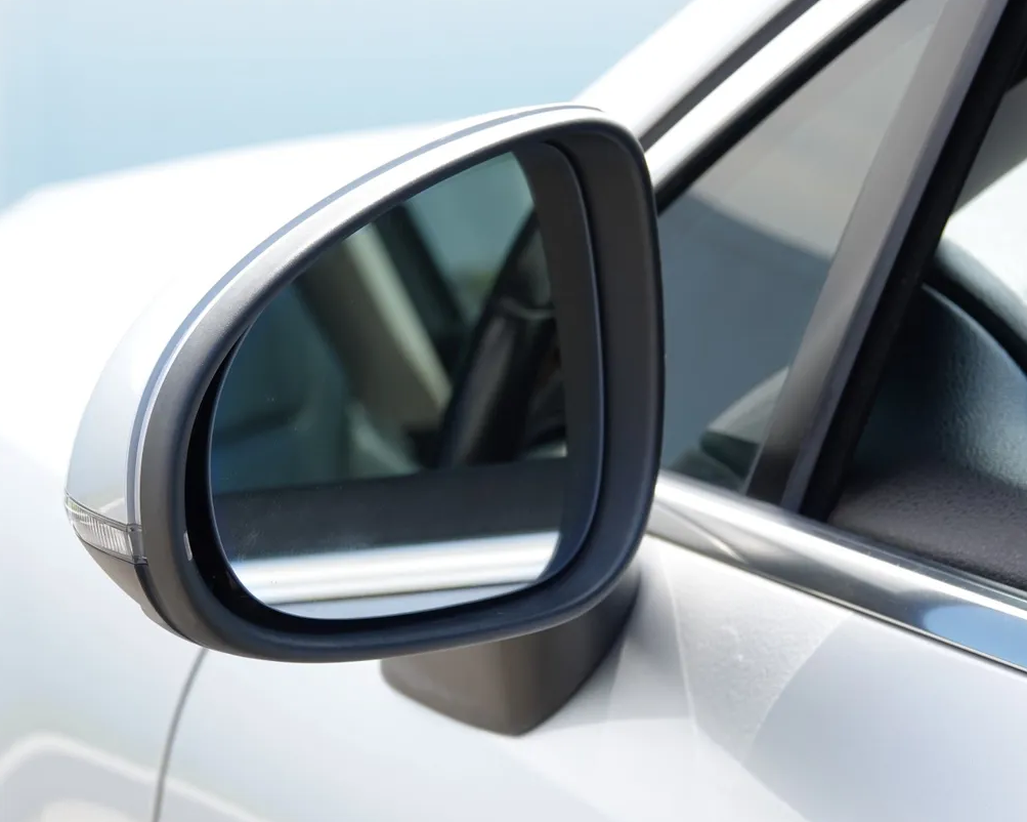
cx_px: 543
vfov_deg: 14.3
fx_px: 3282
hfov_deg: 17.8
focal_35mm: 108
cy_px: 412
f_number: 3.5
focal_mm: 34.68
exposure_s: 1/250
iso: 100
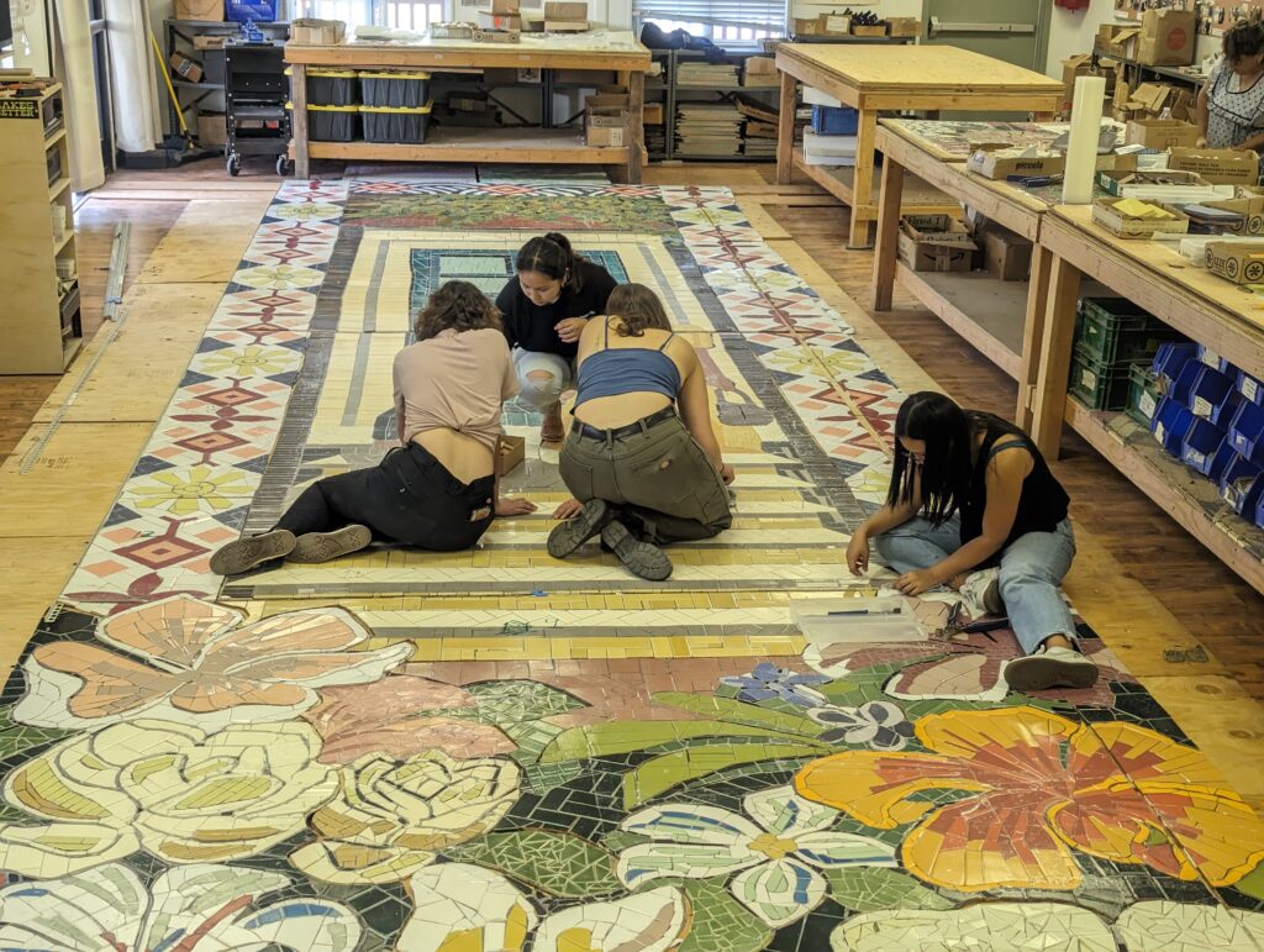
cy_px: 476
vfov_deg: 30.3
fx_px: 1755
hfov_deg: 39.6
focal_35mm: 48
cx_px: 632
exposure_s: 1/120
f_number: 1.85
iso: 190
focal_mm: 6.81
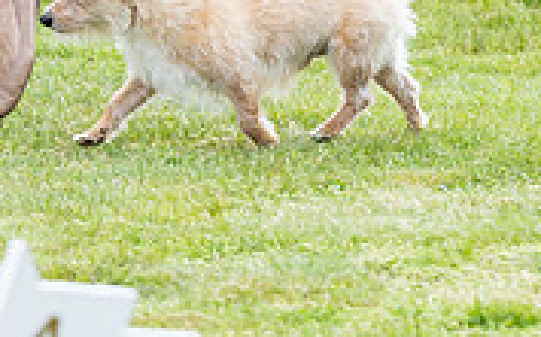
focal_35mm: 601
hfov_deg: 3.5
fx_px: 8856
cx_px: -196
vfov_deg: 2.2
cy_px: -222
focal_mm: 129
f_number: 4
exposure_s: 1/640
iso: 400
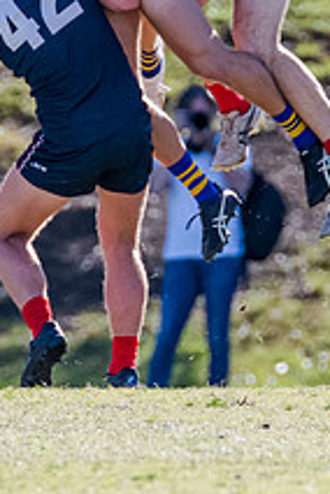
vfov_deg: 1.1
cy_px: -125
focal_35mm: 1887
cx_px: 154
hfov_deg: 0.7
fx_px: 25944
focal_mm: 420
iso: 800
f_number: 5.6
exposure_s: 1/1600
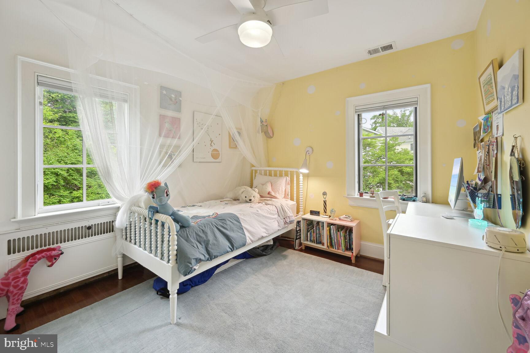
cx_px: 265
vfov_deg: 81.2
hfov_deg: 104.3
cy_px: 176
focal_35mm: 14
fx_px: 206
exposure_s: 1/6
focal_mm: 14
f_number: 8
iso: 200
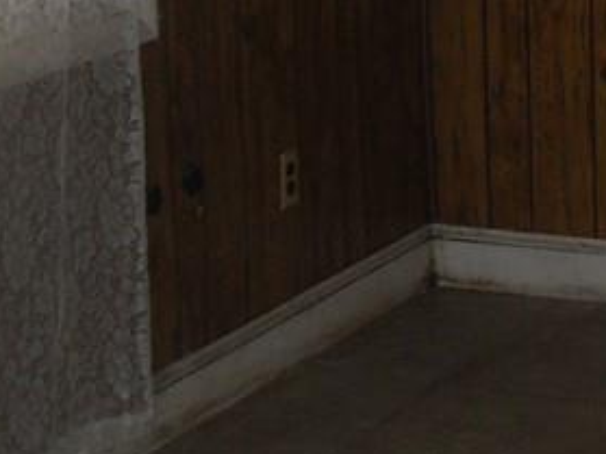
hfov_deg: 13.4
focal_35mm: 136
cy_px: -159
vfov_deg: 10.6
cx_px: 982
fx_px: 2380
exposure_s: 1/45
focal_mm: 6.3
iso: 100
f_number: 2.8
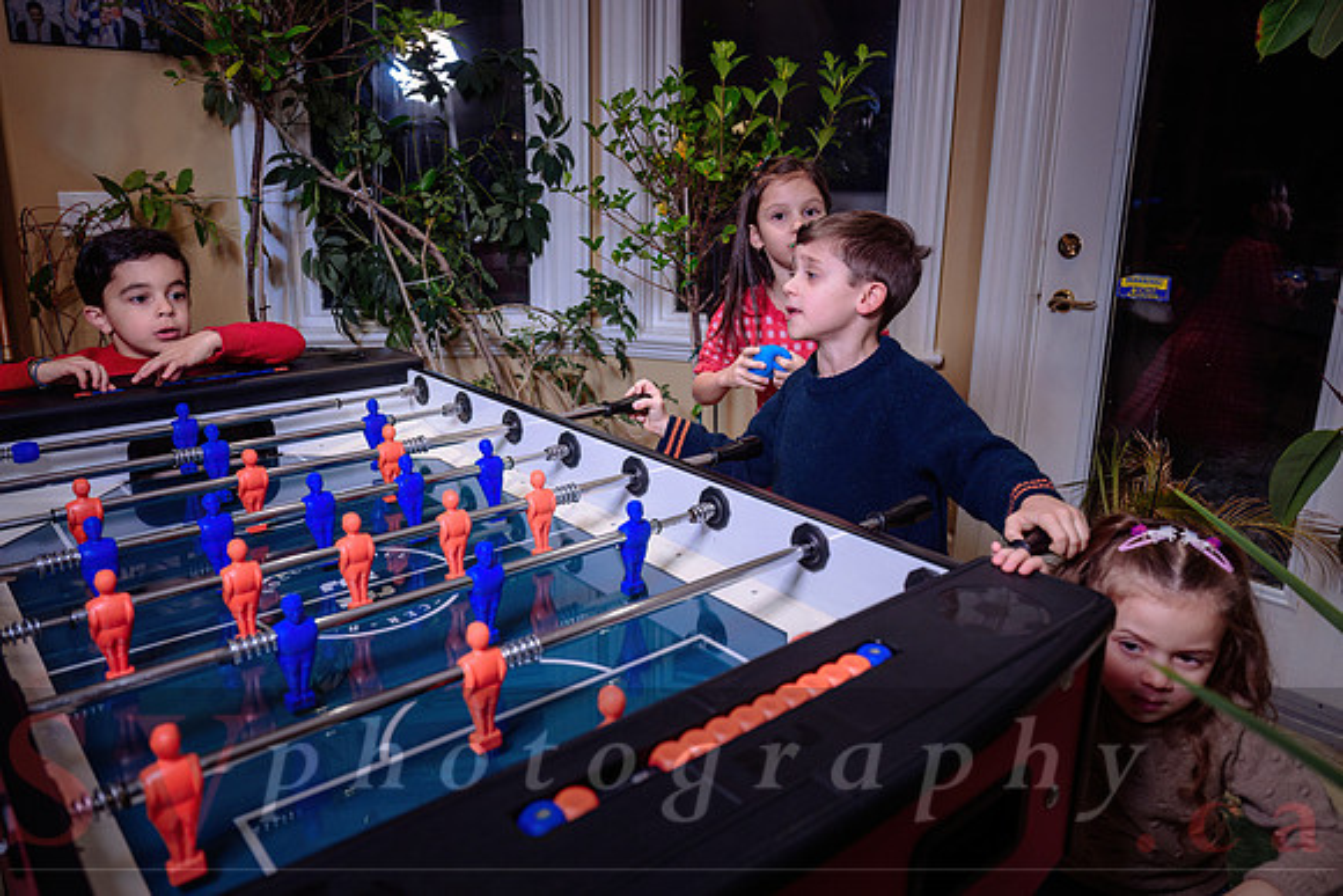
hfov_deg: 68.7
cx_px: 672
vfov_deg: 49.0
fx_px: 983
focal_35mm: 26
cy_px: 416
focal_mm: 24
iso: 500
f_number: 4
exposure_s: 1/100
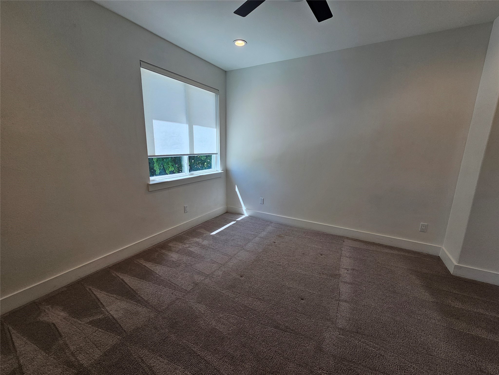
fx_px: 187
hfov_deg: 106.2
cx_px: 250
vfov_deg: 89.9
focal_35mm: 13
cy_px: 188
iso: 50
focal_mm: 2.2
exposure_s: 1/172
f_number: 2.2
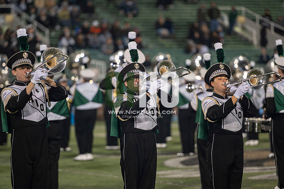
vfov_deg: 6.9
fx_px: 1577
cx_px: 142
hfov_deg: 10.3
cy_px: 94
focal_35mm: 200
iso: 1000
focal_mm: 200
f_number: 2.8
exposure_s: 1/500
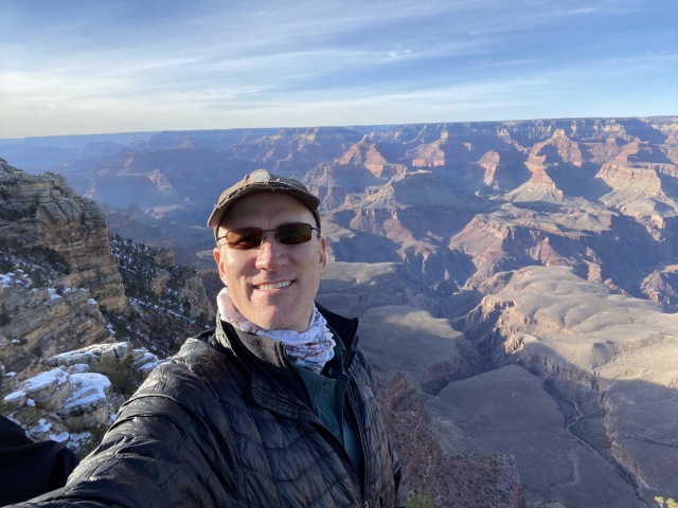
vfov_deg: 58.9
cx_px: 339
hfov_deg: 73.9
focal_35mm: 23
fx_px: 450
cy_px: 254
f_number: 2.2
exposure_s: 1/201
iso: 25
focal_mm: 2.71
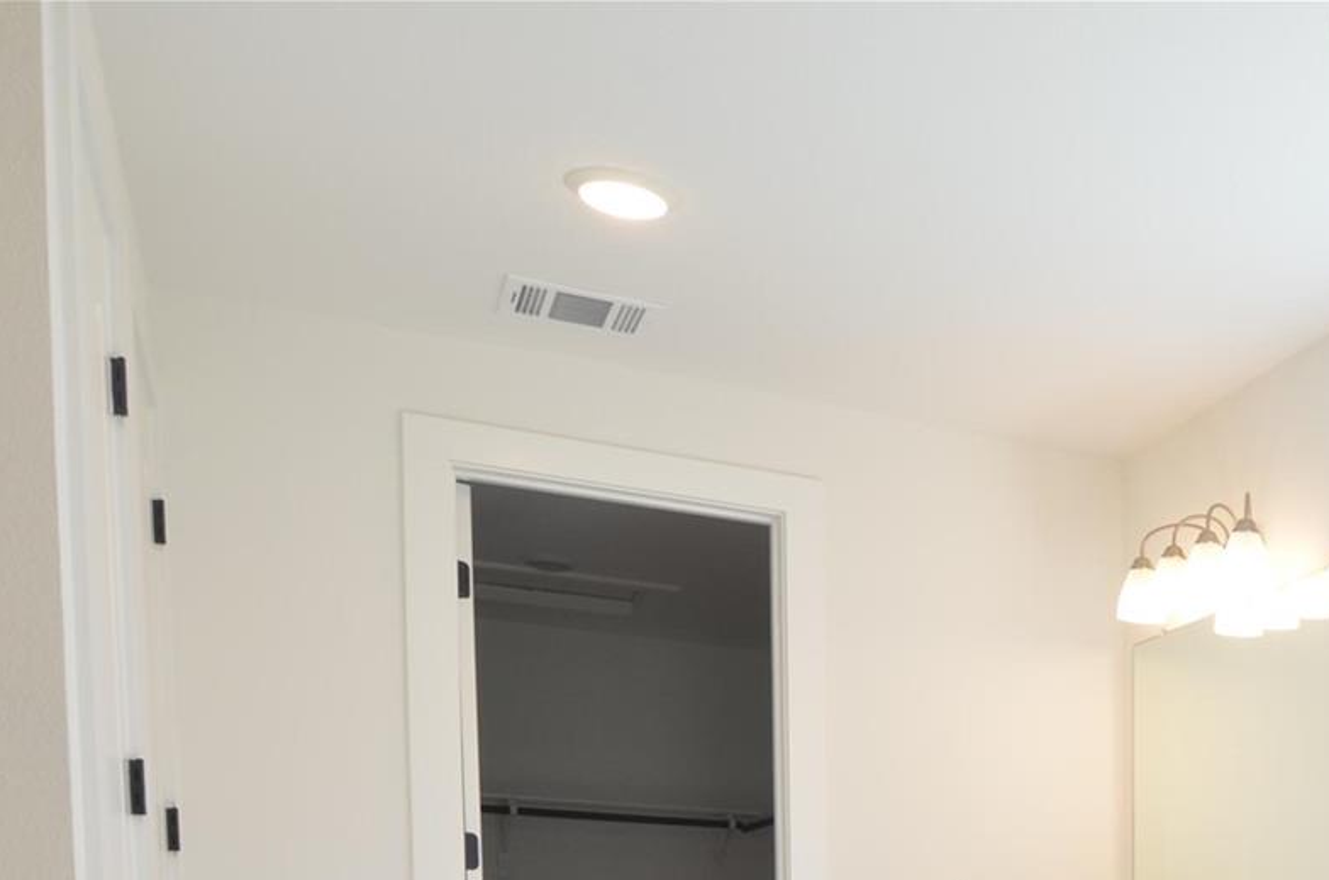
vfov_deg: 24.7
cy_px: 1148
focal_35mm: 47
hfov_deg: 35.5
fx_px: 1731
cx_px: 1487
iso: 160
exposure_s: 1/13
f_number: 8
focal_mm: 12
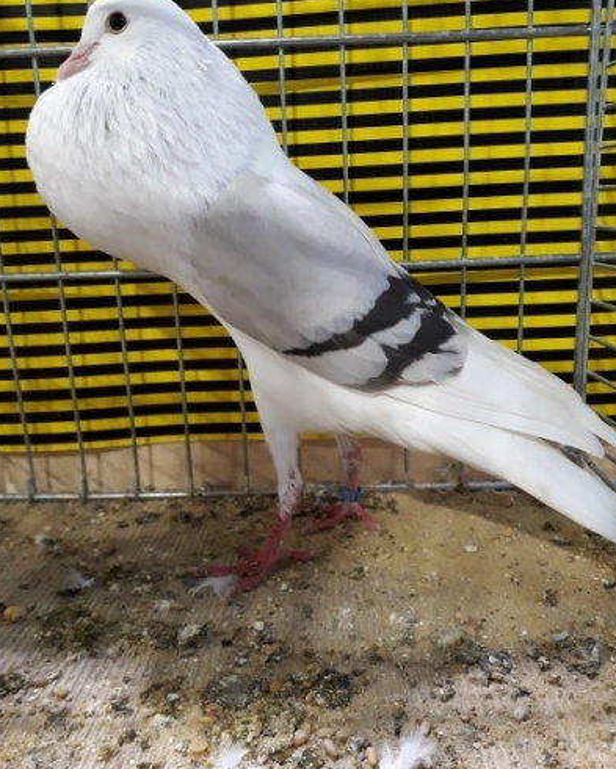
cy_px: 366
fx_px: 661
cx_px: 313
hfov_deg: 50.0
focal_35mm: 29
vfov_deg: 60.4
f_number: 1.9
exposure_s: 1/33
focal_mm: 3.6
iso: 200
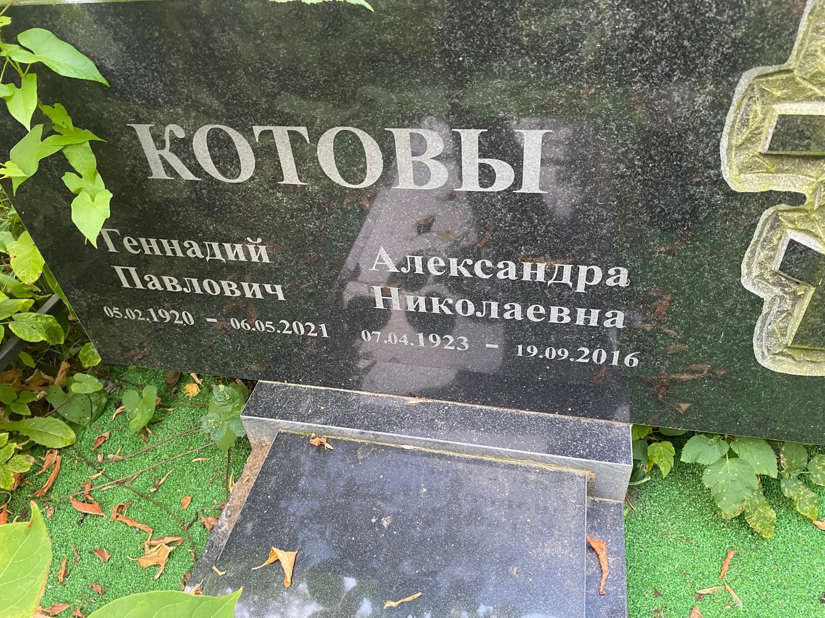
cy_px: 309
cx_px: 412
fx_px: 620
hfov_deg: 67.3
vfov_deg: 53.1
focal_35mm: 26
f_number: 1.8
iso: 320
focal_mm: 4.25
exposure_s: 1/60
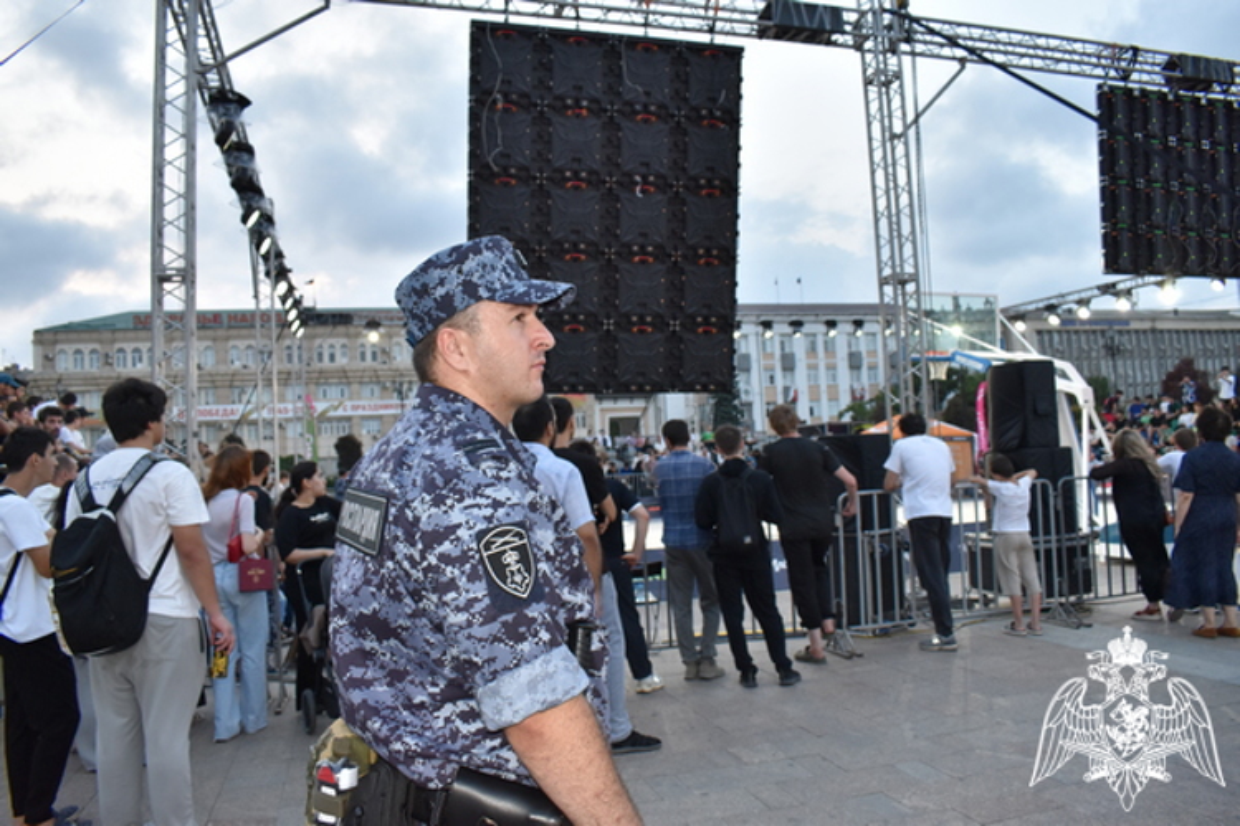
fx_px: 930
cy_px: 413
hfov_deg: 67.4
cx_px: 620
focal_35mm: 27
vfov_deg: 47.9
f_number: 5.6
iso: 800
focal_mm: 18
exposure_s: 1/125
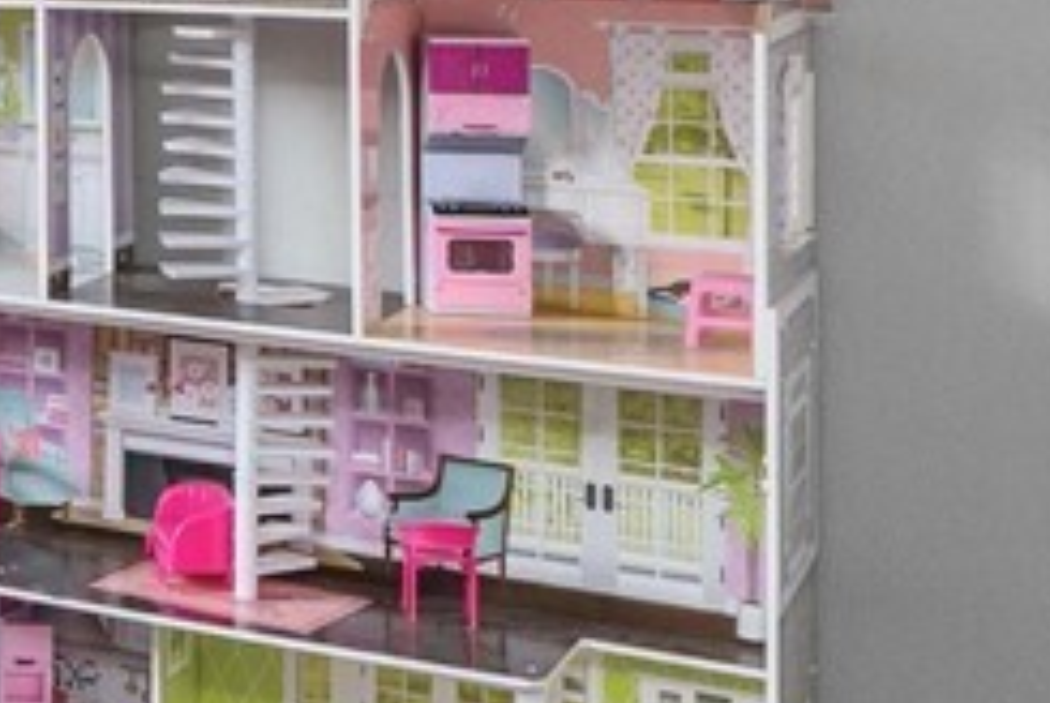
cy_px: -75
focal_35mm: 83
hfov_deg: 19.3
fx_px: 2424
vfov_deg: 16.0
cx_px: -769
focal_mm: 12
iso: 1000
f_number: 8
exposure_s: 1/6
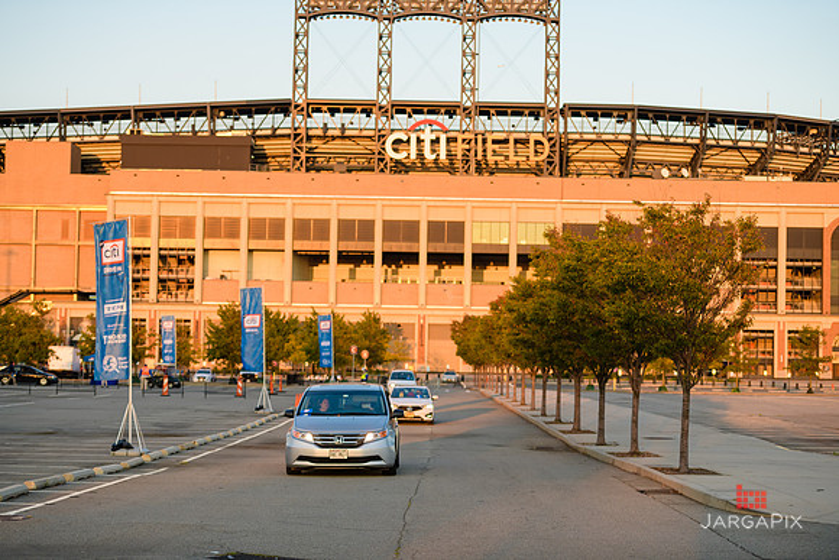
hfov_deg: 28.8
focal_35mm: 70
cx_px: 420
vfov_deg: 19.5
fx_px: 1632
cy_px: 280
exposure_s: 1/320
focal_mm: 70
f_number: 3.2
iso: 200
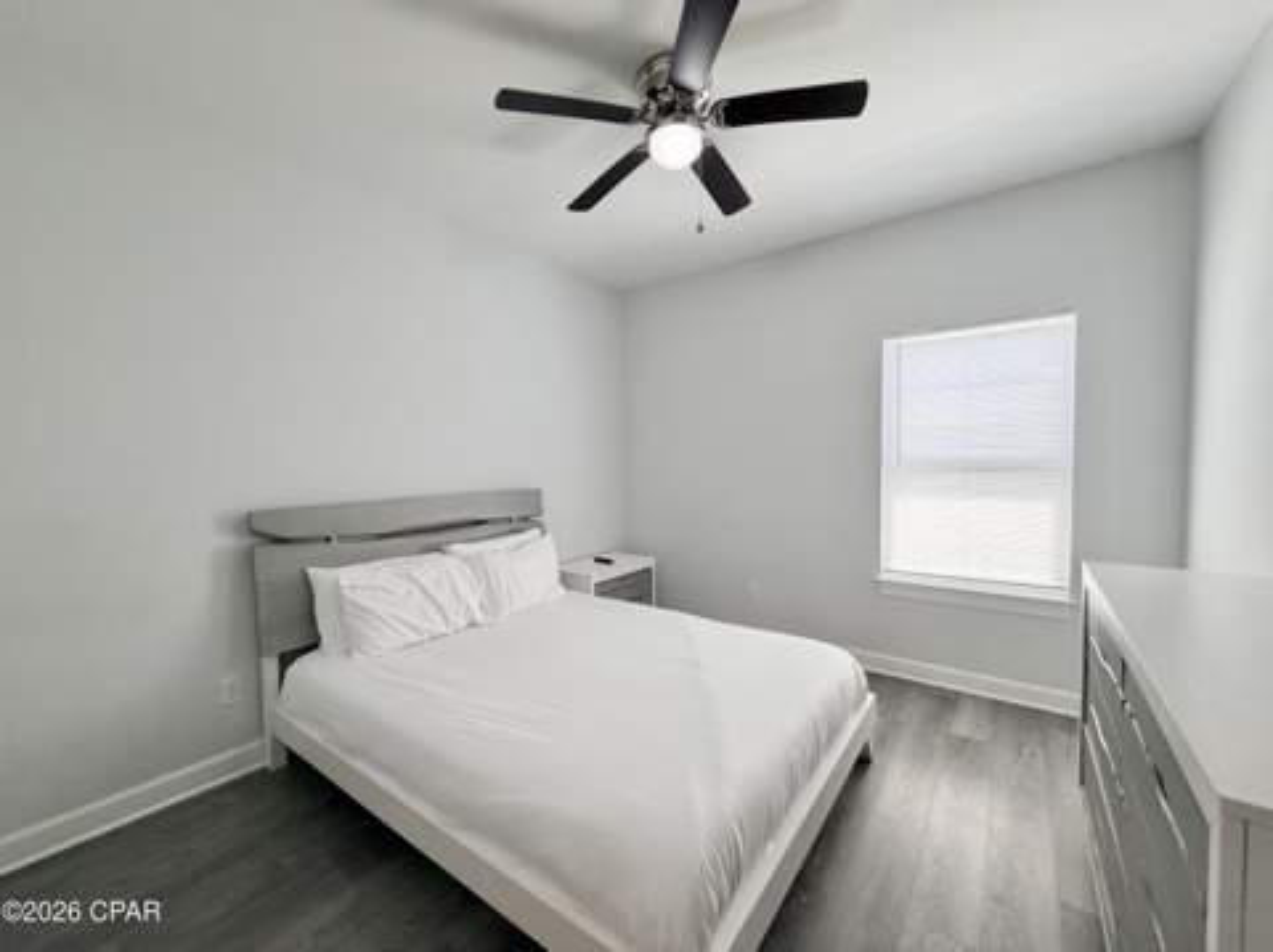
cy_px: 476
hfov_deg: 102.1
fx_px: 514
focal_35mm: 14
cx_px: 636
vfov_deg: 85.6
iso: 250
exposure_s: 1/120
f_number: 2.2
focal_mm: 2.22
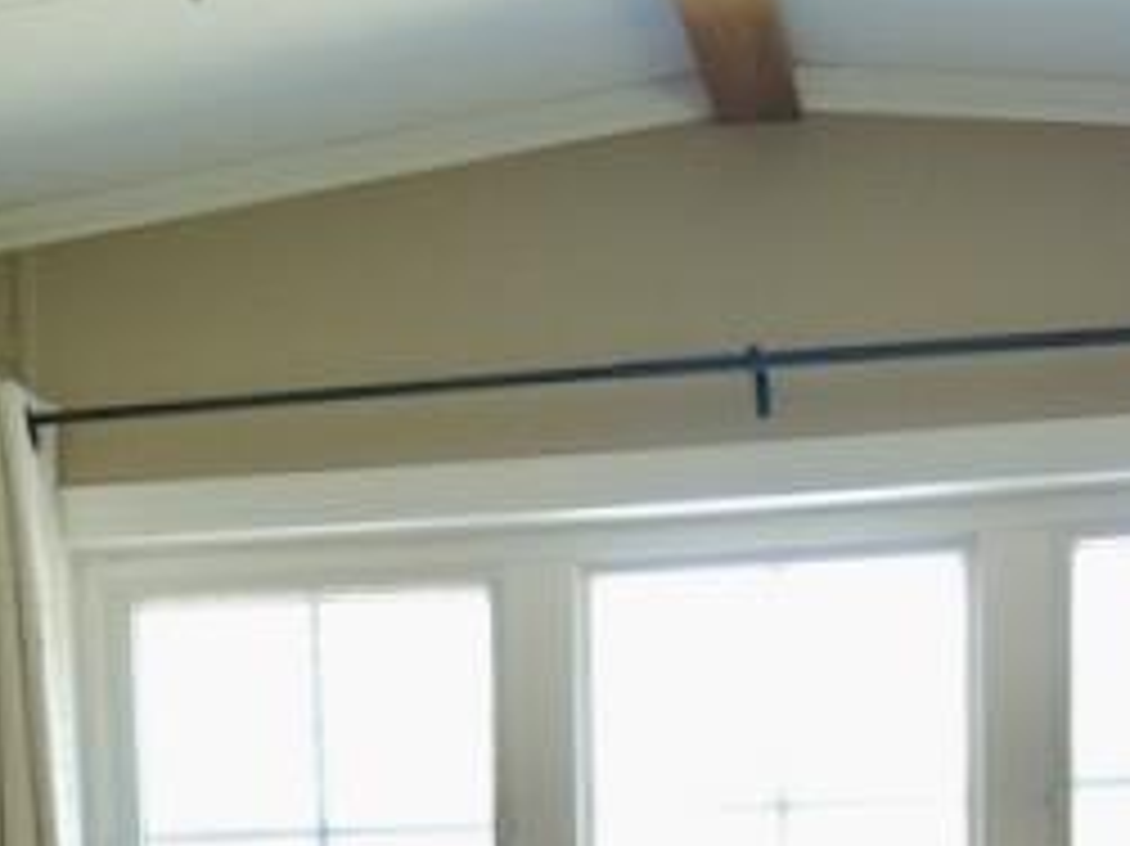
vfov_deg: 12.9
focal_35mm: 102
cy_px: 1611
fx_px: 3328
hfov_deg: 19.3
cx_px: 612
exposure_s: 1/15
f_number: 1.8
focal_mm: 4.4
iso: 100
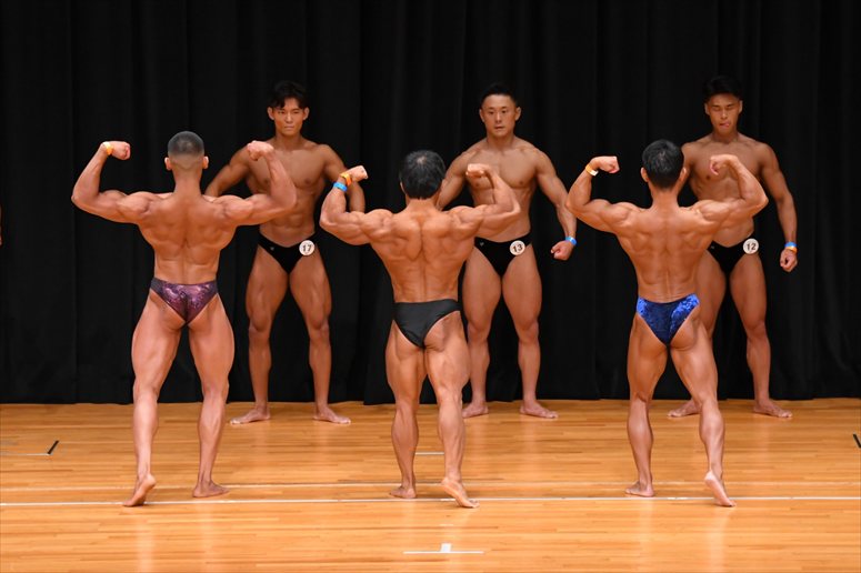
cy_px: 286
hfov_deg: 9.5
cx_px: 430
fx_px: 5187
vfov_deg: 6.3
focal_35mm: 217
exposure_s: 1/400
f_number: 5.6
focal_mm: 145
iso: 4000
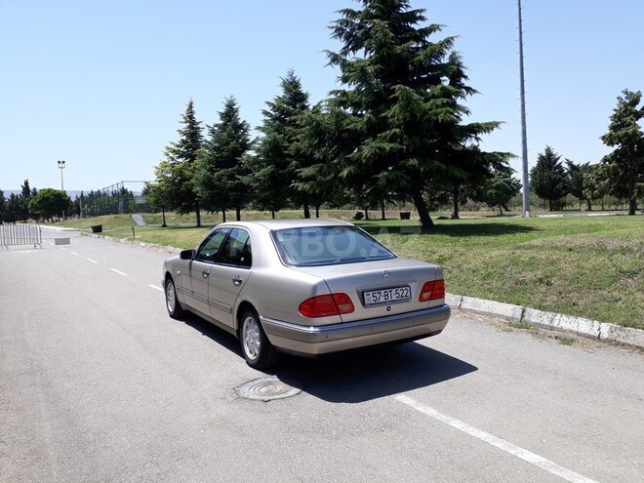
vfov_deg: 51.4
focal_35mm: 27
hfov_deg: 65.3
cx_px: 322
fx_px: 502
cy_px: 242
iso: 40
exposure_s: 1/1071
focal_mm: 3.6
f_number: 1.9
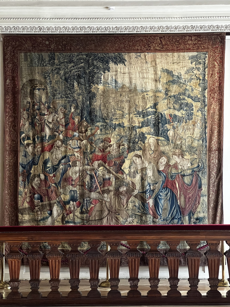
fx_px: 682
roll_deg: +0.5
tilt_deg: +2.3
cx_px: 115
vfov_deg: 25.3
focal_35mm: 77
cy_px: 154
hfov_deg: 19.1
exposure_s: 1/34
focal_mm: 9
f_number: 2.8
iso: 800
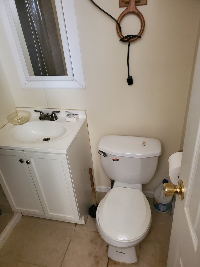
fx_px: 200
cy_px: 134
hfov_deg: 53.1
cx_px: 100
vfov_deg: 67.3
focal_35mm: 26
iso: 640
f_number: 1.5
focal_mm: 4.3
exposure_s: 1/40
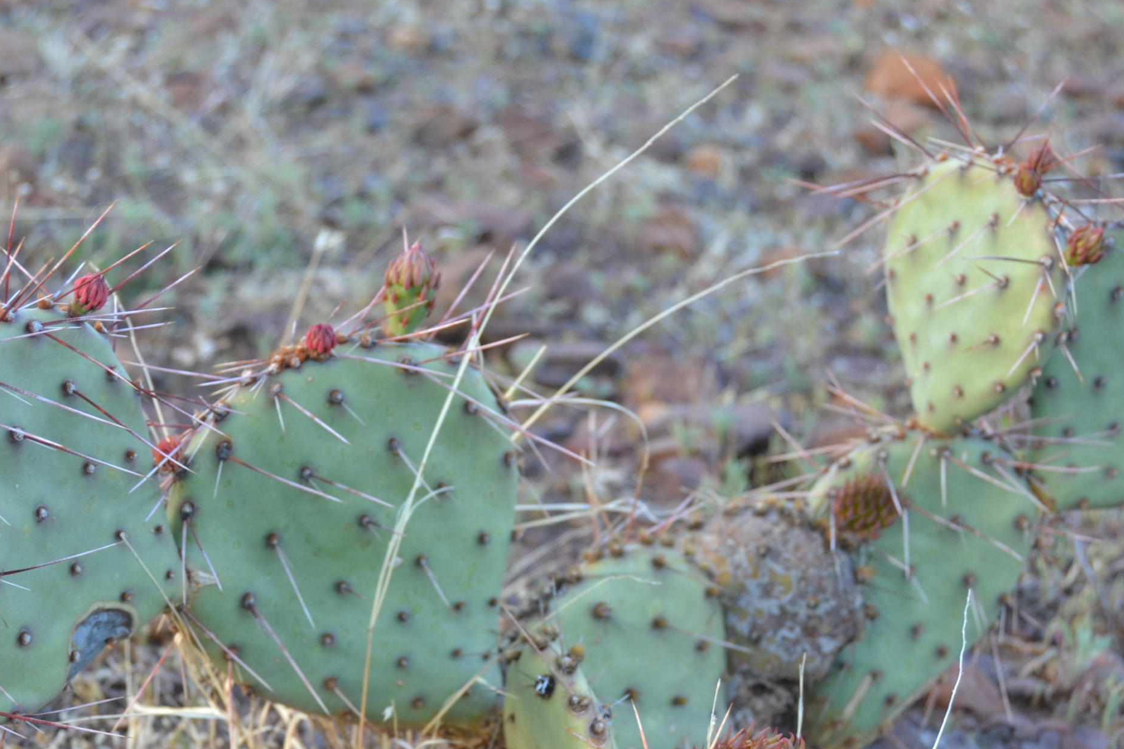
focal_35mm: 75
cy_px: 576
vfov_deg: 18.1
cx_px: 424
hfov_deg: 27.0
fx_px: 2335
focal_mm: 31
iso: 400
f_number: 4.2
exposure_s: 1/80
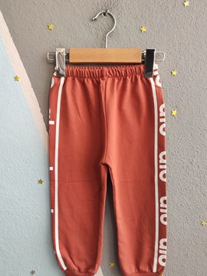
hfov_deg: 49.8
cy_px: 152
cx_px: 102
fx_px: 223
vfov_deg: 63.3
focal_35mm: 28
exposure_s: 1/56.4
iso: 355
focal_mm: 5.59
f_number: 1.88
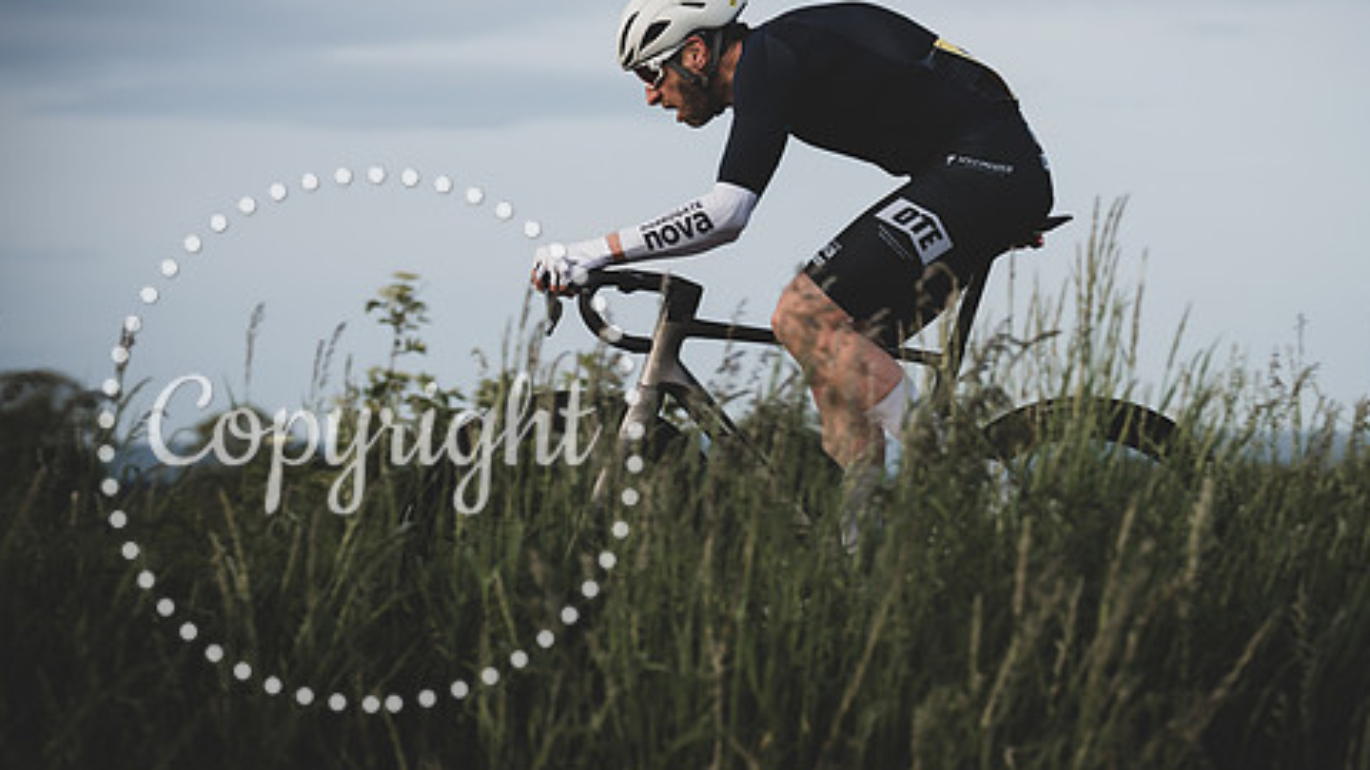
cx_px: 947
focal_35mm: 155
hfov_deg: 13.8
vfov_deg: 7.8
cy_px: 204
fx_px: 5631
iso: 200
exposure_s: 1/1000
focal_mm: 106
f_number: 4
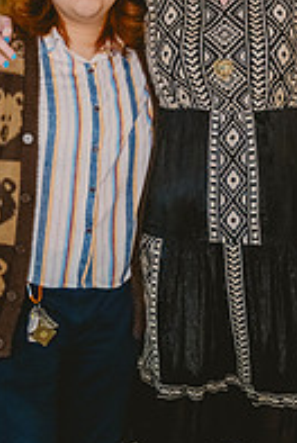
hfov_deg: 12.1
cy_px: 133
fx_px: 1406
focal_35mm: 114
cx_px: 182
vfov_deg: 17.9
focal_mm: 50
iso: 5000
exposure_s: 1/125
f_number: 2.8
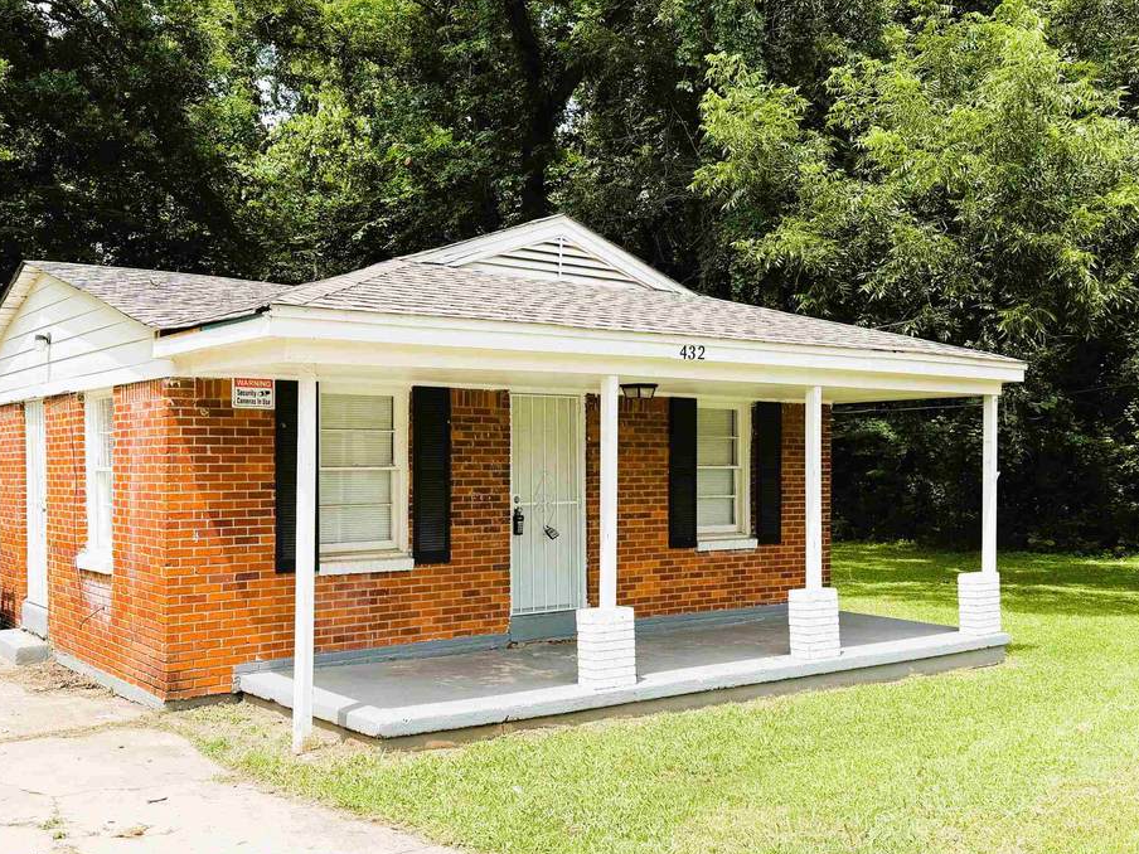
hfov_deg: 53.7
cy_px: 443
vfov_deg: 41.8
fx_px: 1119
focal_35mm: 34
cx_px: 472
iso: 80
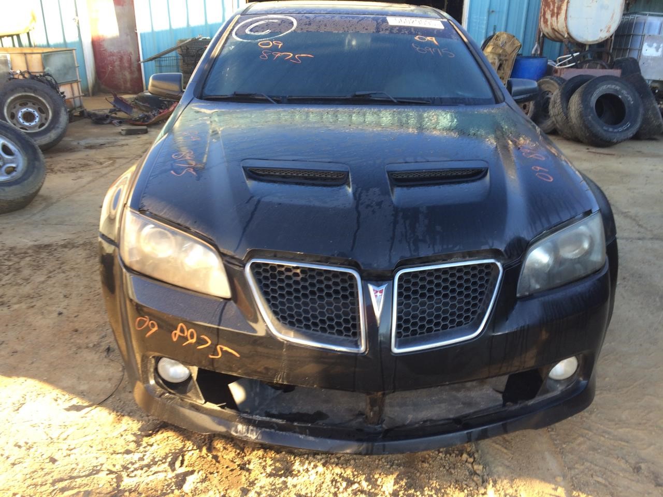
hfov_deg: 61.7
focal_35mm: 29
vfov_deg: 48.2
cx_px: 332
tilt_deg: -18.6
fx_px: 555
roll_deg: -0.1
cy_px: 248
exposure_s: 1/120
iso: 40
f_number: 2.2
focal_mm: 4.15
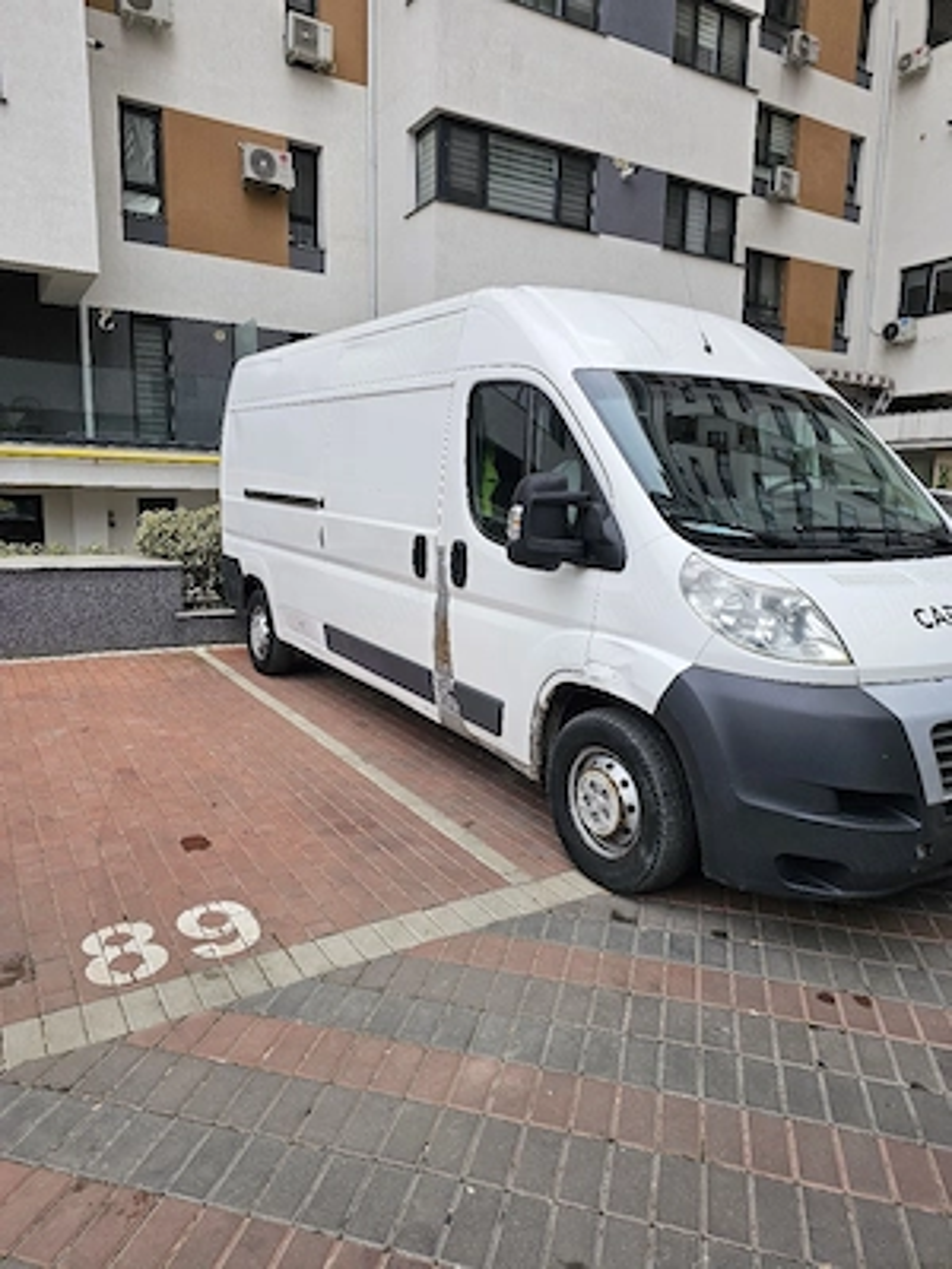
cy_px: 634
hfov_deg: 58.9
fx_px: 843
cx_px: 476
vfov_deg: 73.9
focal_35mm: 23
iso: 10
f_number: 1.7
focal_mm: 6.3
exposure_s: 1/102
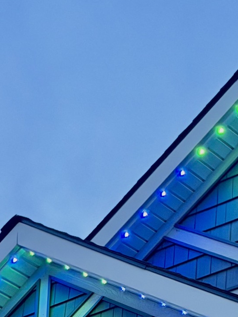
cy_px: 376
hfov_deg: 9.2
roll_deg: -1.1
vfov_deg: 12.0
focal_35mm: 161
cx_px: 170
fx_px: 1476
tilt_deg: +23.8
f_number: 1.78
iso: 640
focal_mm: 6.76
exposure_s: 1/30
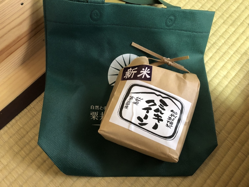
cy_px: 94
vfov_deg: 49.7
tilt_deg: -71.2
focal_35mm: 28
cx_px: 124
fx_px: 201
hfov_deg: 63.4
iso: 100
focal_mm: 3.99
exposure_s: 1/10
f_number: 1.8
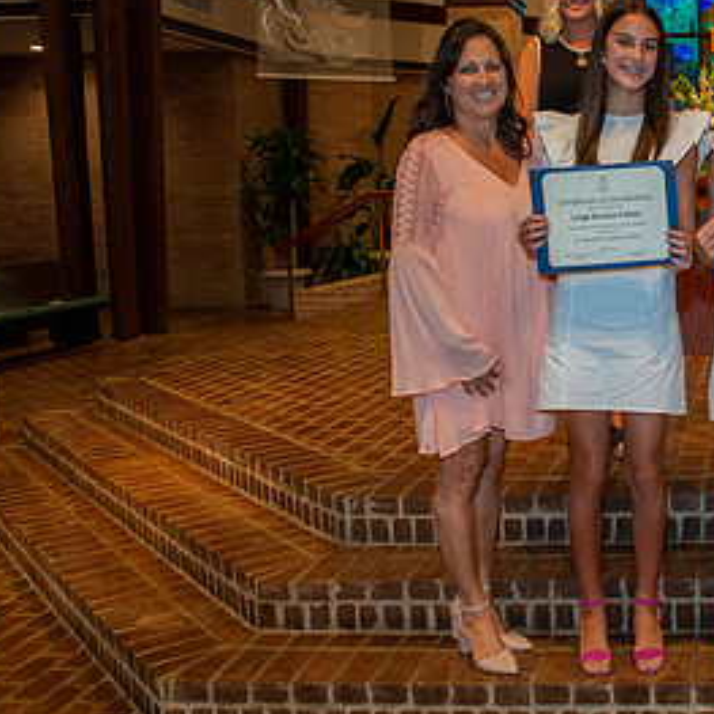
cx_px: 749
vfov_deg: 37.4
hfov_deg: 33.6
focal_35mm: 45
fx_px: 1050
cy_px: 293
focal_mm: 24
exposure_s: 1/125
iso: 2000
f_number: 5.6
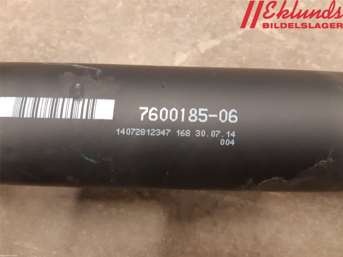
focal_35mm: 26
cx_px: 172
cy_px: 128
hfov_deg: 67.3
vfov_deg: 53.1
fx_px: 258
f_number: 1.7
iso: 250
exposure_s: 1/25
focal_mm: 3.93
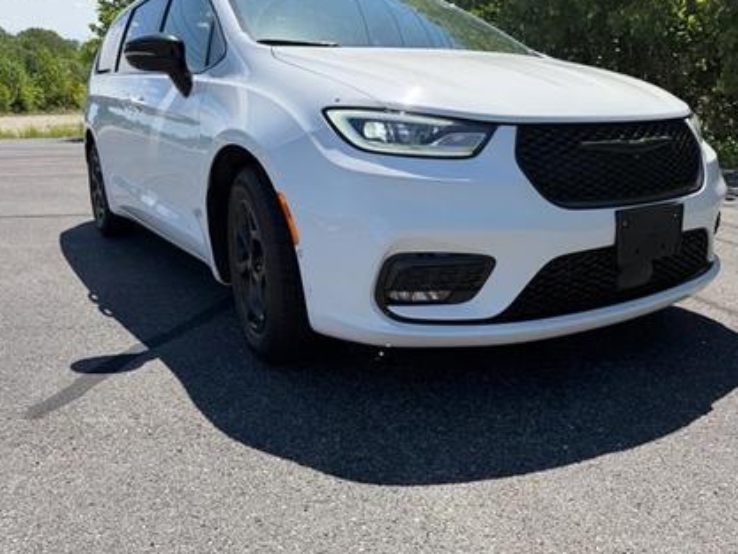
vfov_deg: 48.0
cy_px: 223
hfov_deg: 61.6
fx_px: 618
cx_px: 391
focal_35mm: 29
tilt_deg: -13.8
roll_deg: +2.8
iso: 80
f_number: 1.78
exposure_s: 1/3759
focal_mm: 6.76
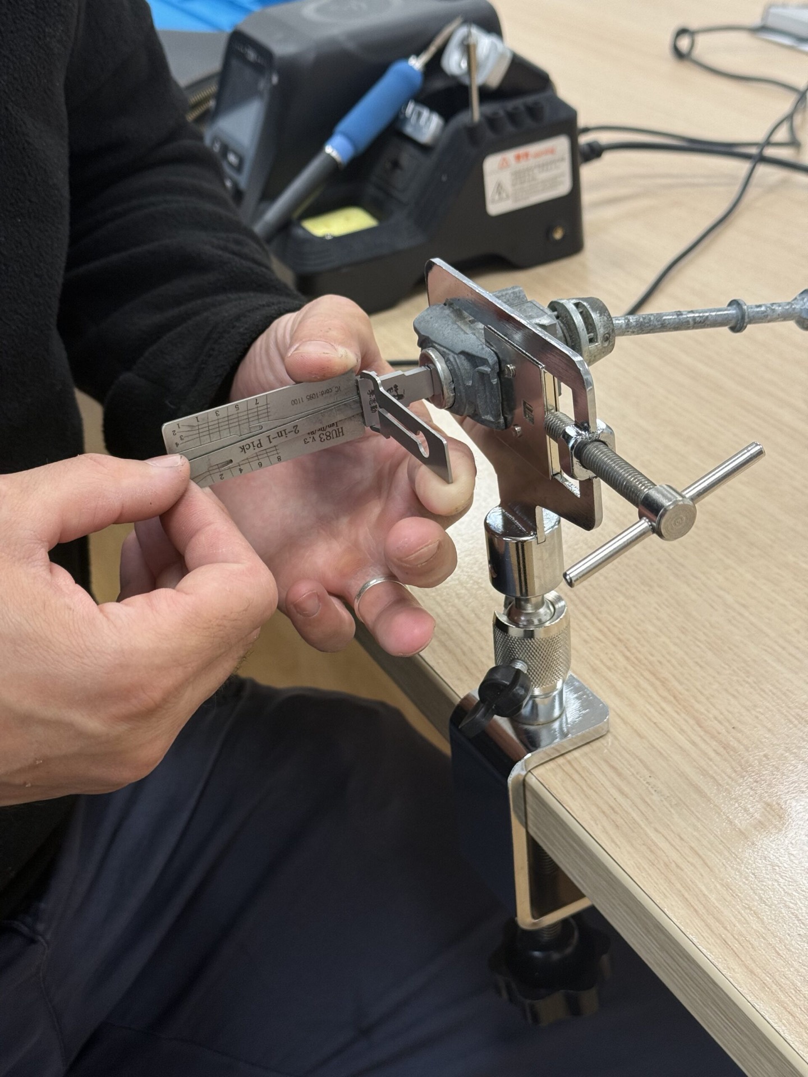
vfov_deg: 39.7
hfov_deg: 30.3
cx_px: 404
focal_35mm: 48
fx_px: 1494
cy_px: 538
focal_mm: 6.76
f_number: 1.78
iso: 50
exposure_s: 1/50
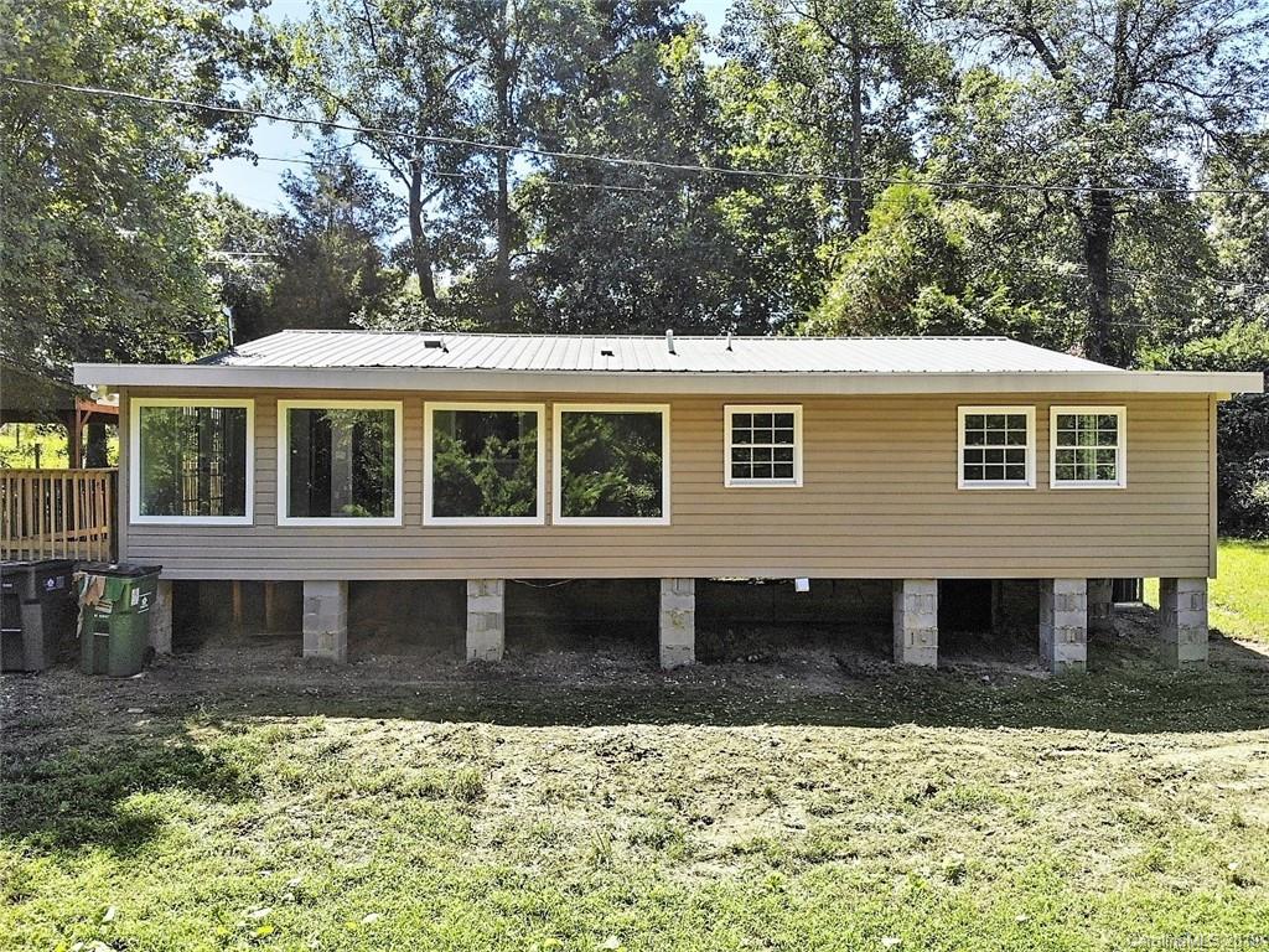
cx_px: 634
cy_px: 476
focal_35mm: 24
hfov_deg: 71.6
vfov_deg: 56.8
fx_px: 880
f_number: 2.8
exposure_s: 1/30
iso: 160
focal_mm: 4.5
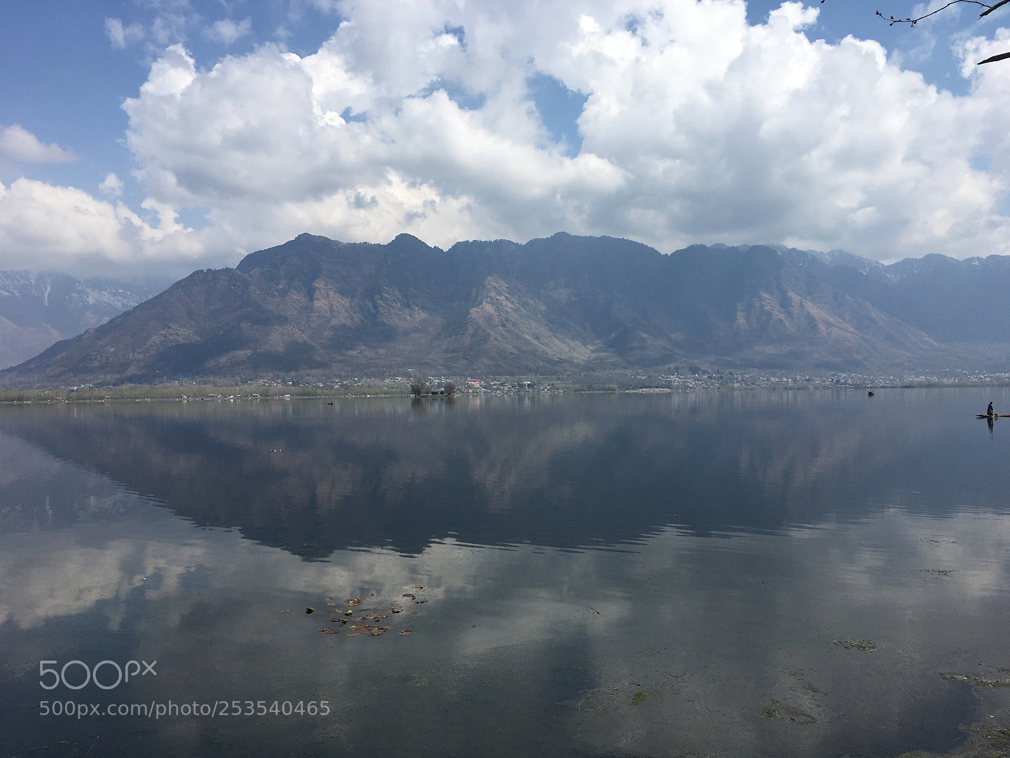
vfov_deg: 48.2
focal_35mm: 29
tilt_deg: +1.6
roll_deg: +0.8
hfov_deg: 61.7
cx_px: 505
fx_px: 846
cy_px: 379
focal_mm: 4.15
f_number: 2.2
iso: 25
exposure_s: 1/2747
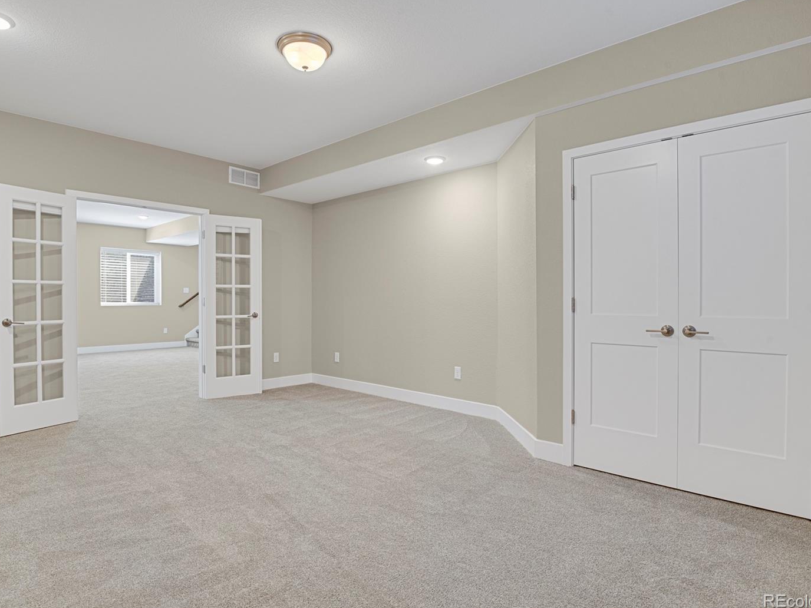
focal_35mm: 19
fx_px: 445
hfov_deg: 84.6
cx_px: 387
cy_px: 299
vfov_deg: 68.7
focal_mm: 17
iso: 250
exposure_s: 4
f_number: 8
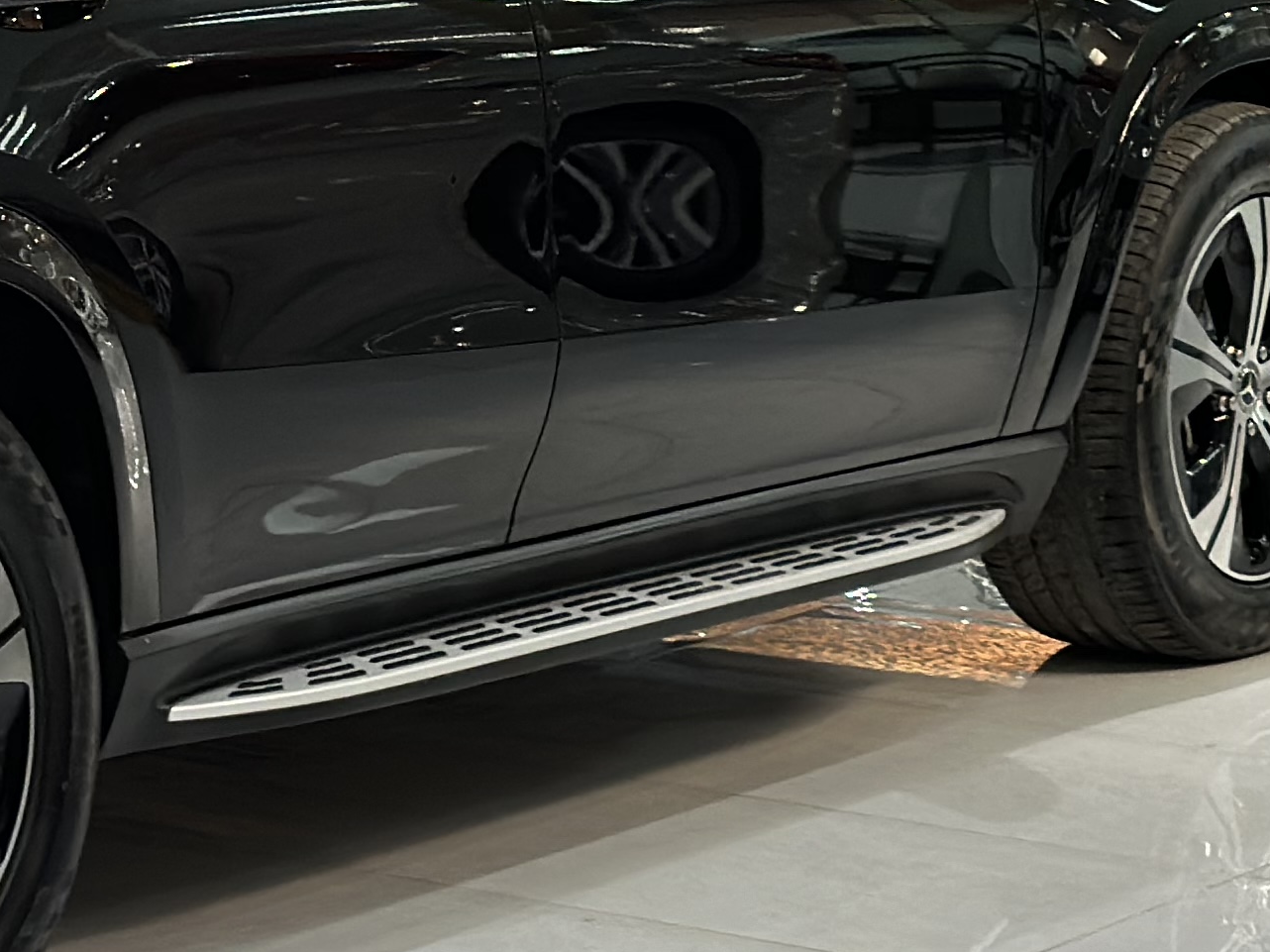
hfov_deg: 12.7
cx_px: -320
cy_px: 36
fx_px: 5539
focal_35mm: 151
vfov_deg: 9.8
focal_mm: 6.86
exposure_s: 1/50
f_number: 1.78
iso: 160
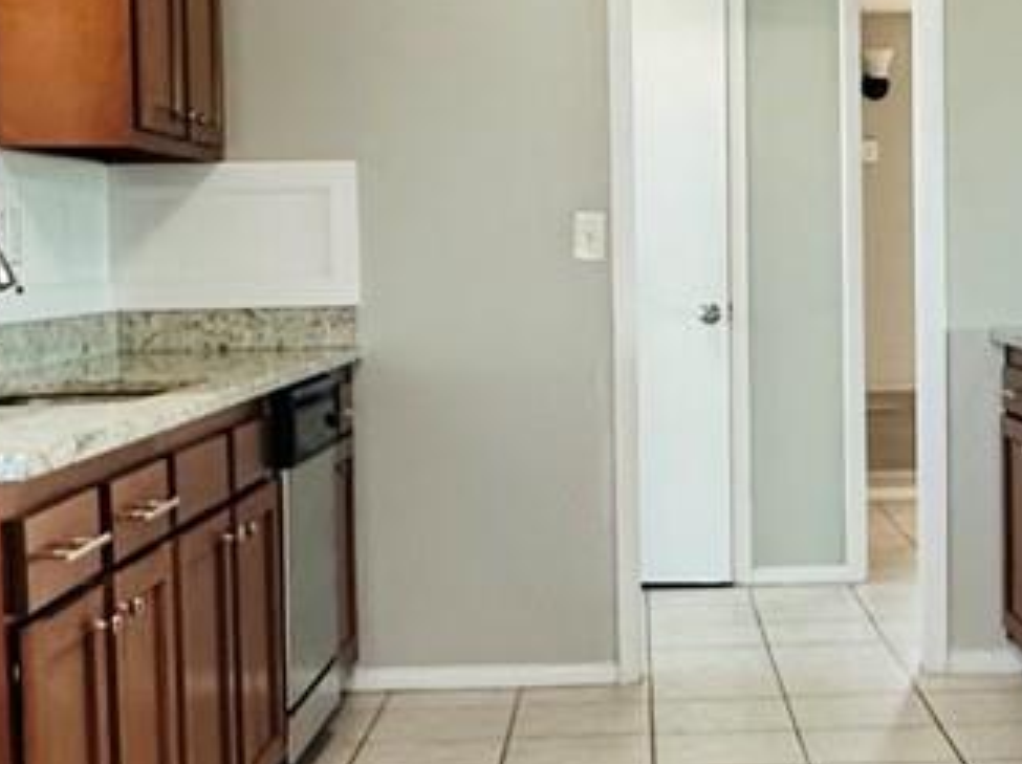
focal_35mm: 69
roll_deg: +0.5
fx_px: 2035
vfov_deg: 21.3
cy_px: 358
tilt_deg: -2.9
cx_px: 708
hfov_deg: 28.0
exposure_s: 1/60
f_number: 2.2
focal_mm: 2.22
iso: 200
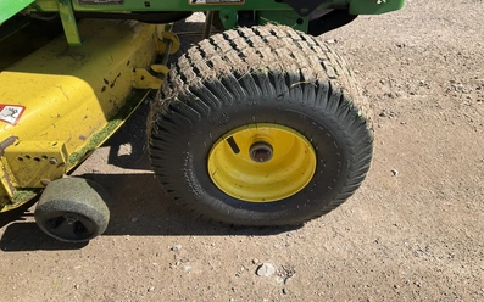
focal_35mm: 31
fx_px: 409
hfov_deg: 61.2
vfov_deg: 40.5
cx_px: 243
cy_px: 132
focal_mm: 3
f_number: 1.8
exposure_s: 1/883
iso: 25
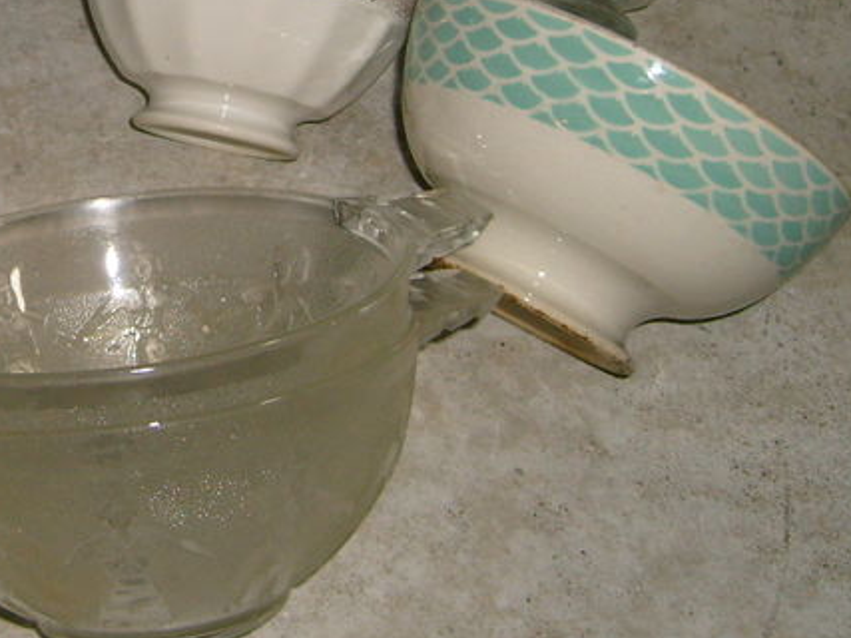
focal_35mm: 82
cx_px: 18
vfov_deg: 17.6
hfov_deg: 23.0
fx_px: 2015
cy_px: 20
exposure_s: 1/45
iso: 100
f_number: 2.8
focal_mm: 5.8
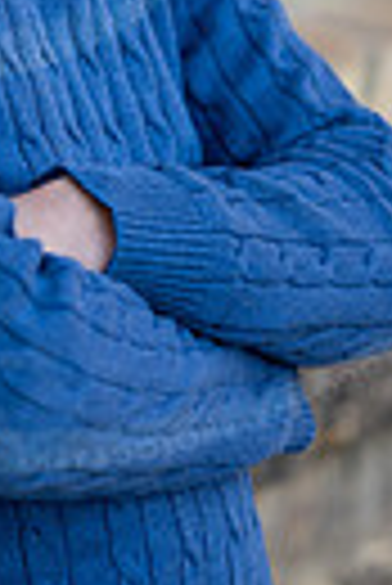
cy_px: -112
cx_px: -36
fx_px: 4789
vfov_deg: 6.9
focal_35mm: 294
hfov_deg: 4.7
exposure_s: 1/160
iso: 100
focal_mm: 85
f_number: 1.8
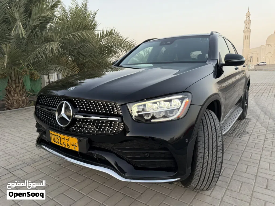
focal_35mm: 24
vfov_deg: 56.8
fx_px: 191
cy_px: 103
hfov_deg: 71.6
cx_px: 138
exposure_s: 1/289
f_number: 1.78
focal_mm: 6.76
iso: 320
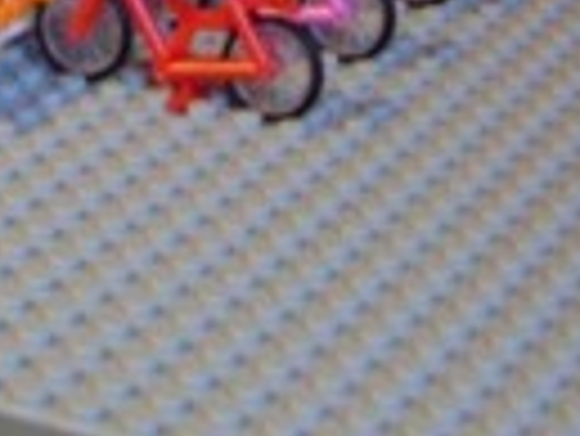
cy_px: -306
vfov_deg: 8.2
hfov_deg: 10.9
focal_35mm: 177
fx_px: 2968
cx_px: -148
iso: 200
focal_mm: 7.8
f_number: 2.8
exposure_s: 1/8.2
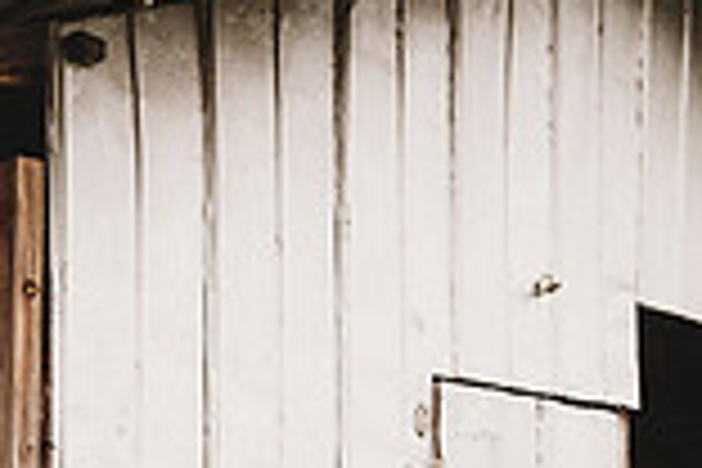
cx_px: -216
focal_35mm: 89
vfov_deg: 14.0
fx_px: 1735
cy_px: 772
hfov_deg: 20.8
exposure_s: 1/1000
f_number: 2.2
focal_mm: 24
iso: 100
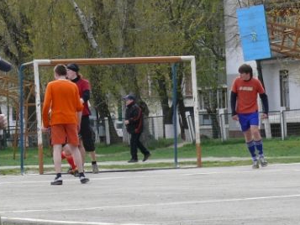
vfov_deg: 5.5
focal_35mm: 268
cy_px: 162
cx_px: 122
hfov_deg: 7.4
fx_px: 2323
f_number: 5
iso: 100
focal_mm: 20.2
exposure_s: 1/250
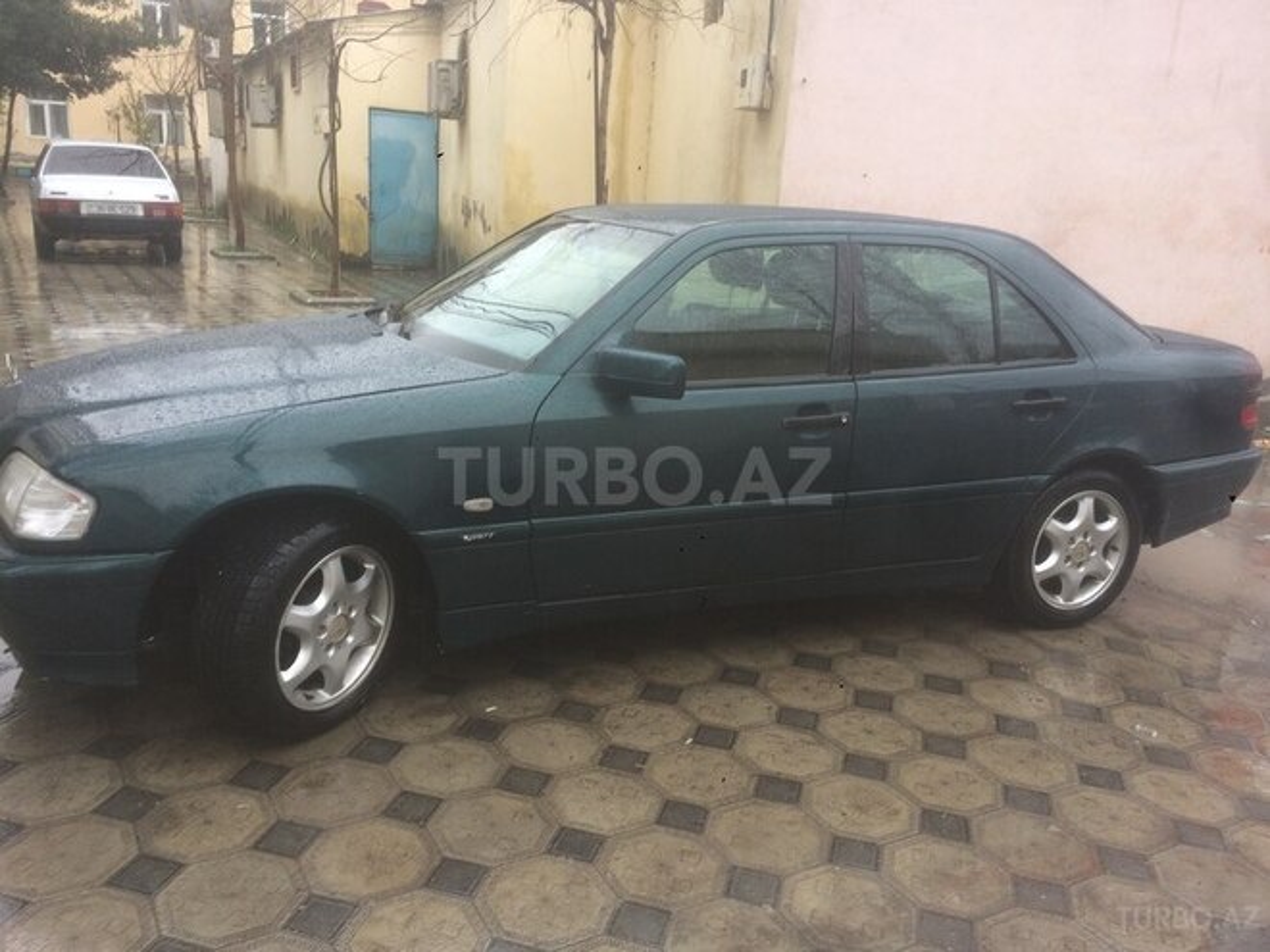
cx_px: 635
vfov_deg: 48.2
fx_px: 1064
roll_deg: -3.4
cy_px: 476
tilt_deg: -15.2
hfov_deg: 61.7
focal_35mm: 29
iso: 40
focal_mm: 4.15
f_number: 2.2
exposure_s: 1/100
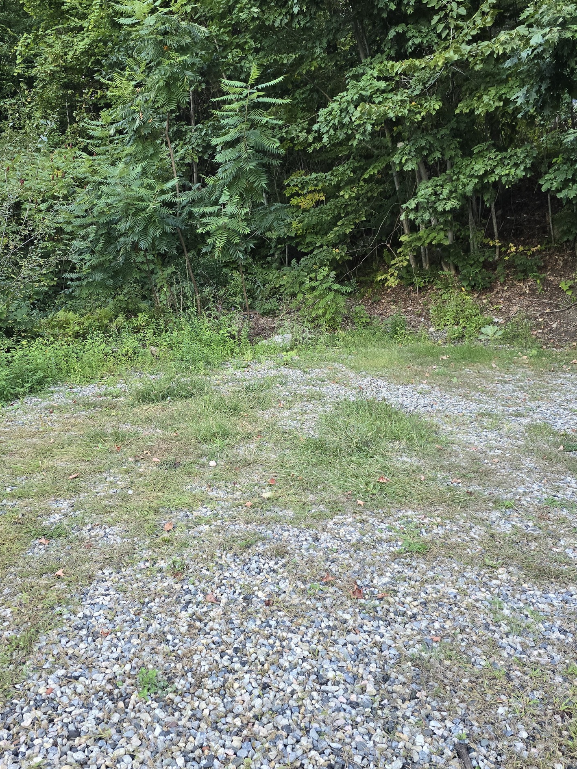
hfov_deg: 49.6
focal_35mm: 28
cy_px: 344
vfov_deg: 63.3
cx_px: 249
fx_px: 623
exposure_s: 1/180
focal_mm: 6.3
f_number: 1.7
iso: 125
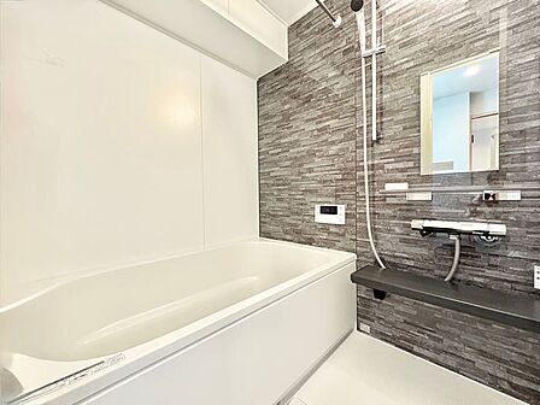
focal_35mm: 14
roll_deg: +1.2
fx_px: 218
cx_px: 270
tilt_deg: -1.6
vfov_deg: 85.7
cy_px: 202
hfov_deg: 102.1
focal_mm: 2.22
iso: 400
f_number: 2.2
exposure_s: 1/50
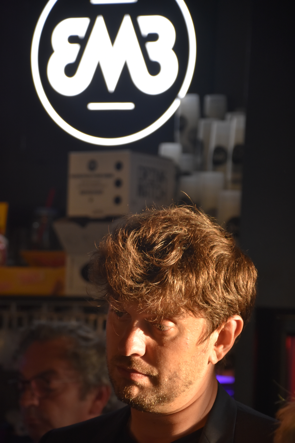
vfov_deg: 13.7
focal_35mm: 150
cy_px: 222
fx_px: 1844
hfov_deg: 9.1
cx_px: 148
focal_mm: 100
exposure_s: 1/80
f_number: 5.6
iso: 800
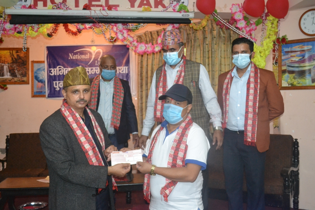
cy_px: 105
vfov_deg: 36.9
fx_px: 315
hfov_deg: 53.1
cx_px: 158
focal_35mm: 36
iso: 3200
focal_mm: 24
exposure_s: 1/60
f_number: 4
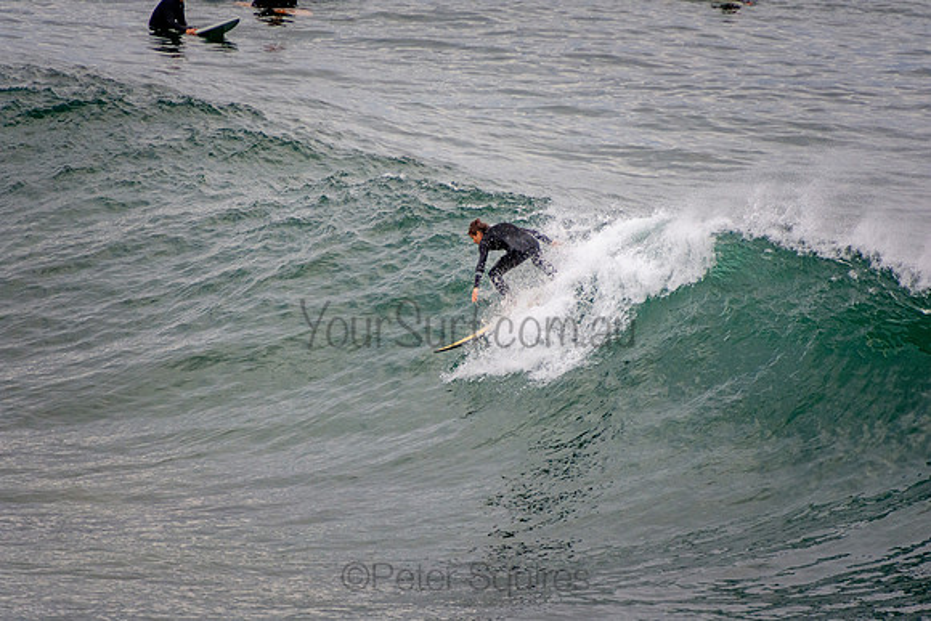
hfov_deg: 3.4
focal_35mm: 600
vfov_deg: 2.3
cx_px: 466
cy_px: 310
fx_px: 15520
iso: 900
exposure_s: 1/800
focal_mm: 400
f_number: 5.6
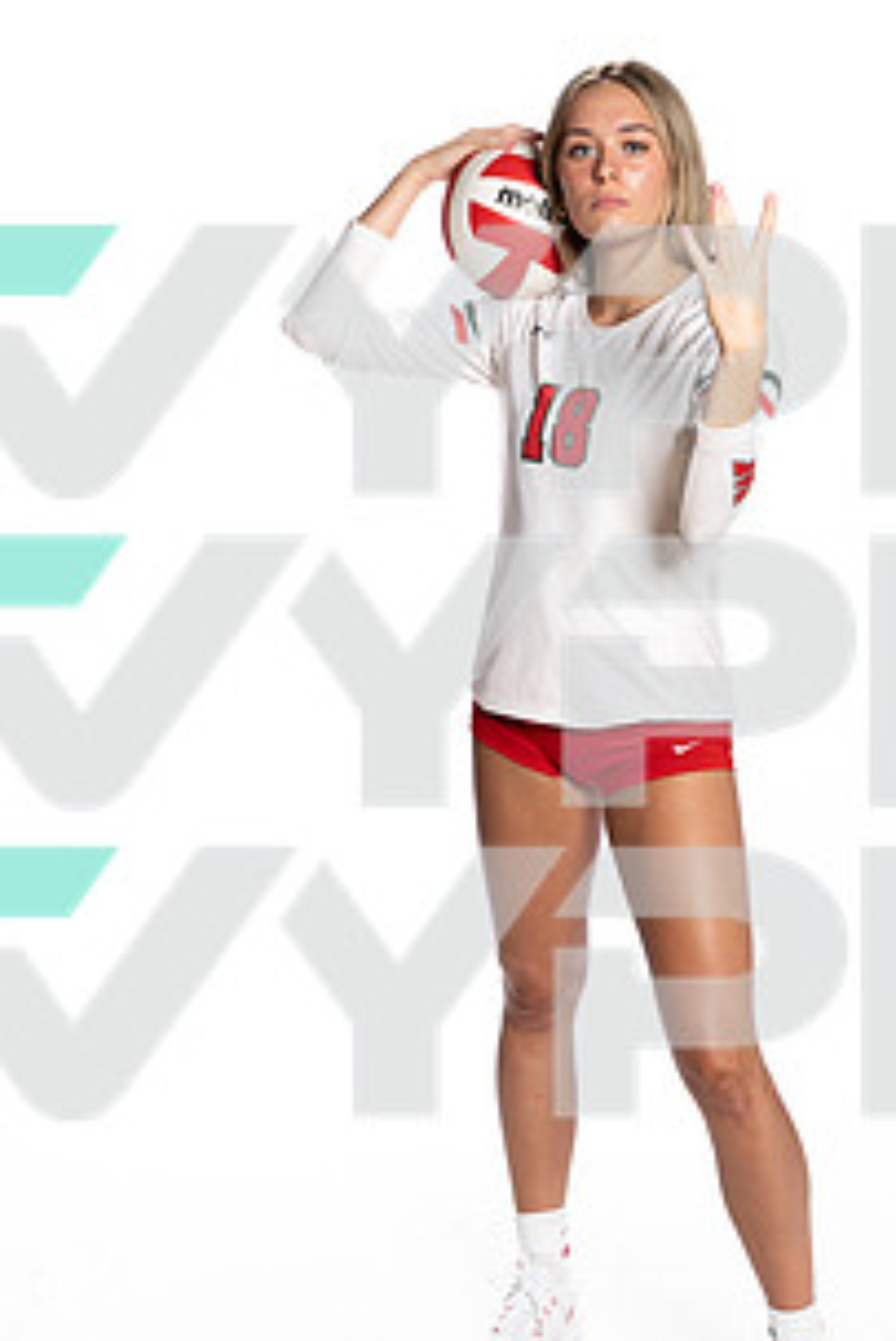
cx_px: 512
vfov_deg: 27.3
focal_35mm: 74
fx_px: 2759
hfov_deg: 18.4
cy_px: 675
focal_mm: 50
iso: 320
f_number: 8
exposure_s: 1/250
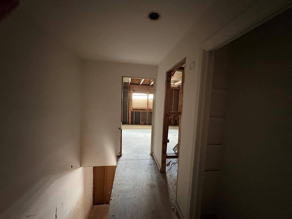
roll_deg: -2.1
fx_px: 118
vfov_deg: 85.7
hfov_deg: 102.1
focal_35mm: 14
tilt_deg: -4.1
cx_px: 146
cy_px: 110
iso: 1000
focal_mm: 2.22
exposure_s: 1/36
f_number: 2.2
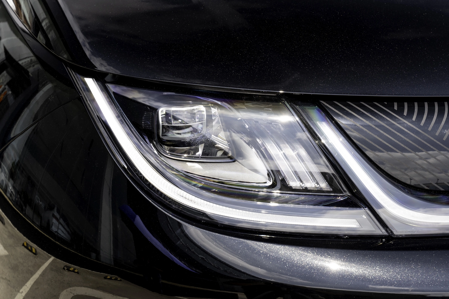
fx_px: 772
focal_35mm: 62
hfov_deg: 32.4
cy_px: 150
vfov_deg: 21.9
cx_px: 224
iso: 400
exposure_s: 1/200
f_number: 10
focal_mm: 61.9
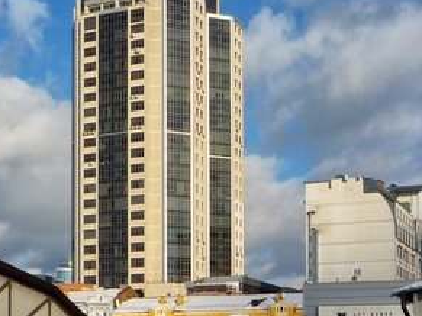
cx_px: 160
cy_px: 127
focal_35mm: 43
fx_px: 524
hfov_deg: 43.5
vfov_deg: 33.5
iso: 100
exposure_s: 1/800
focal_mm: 4.4
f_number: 5
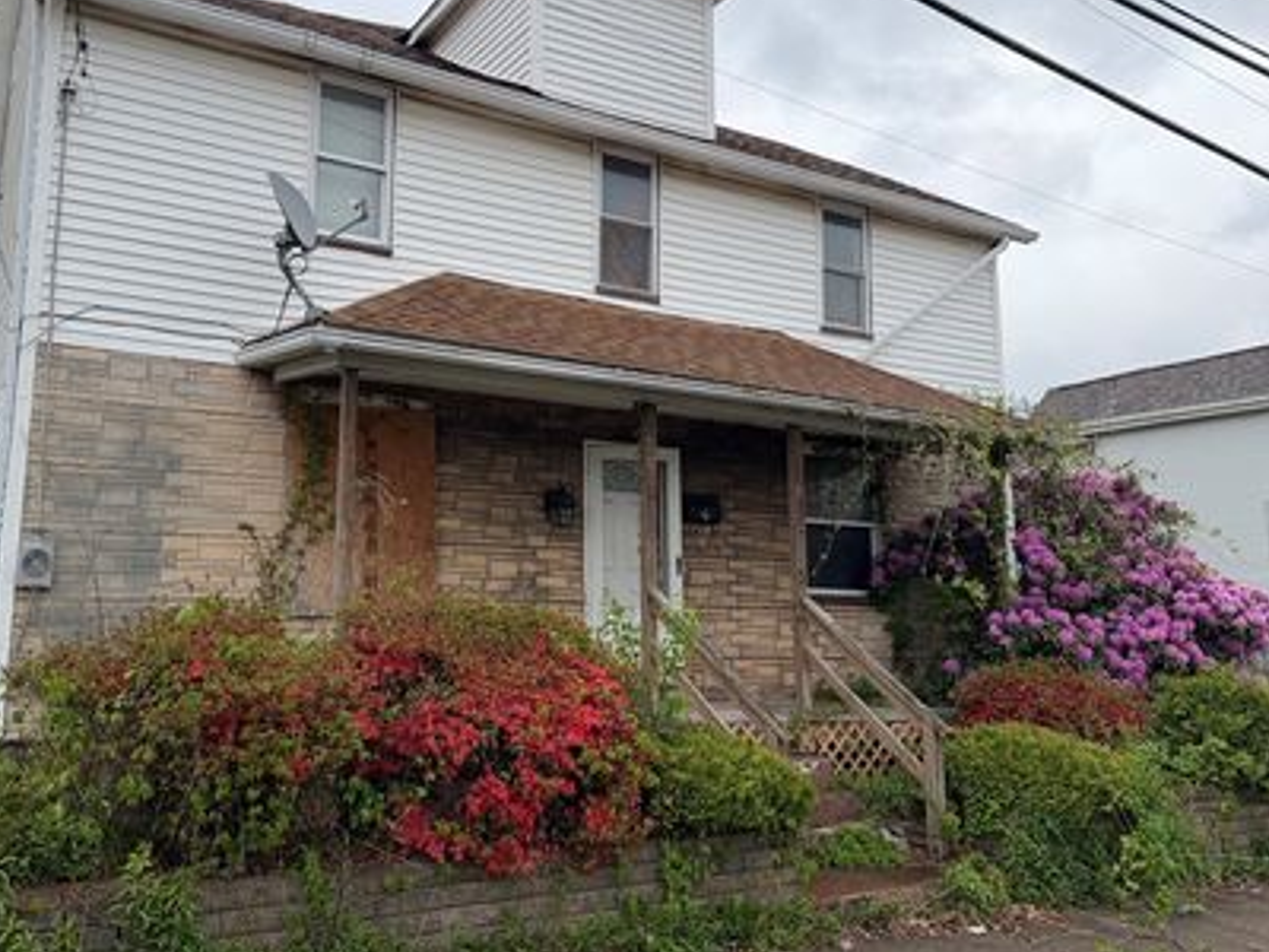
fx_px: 1100
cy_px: 443
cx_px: 517
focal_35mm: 30
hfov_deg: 59.5
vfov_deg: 46.8
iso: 80
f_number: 1.78
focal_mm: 6.76
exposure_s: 1/3145
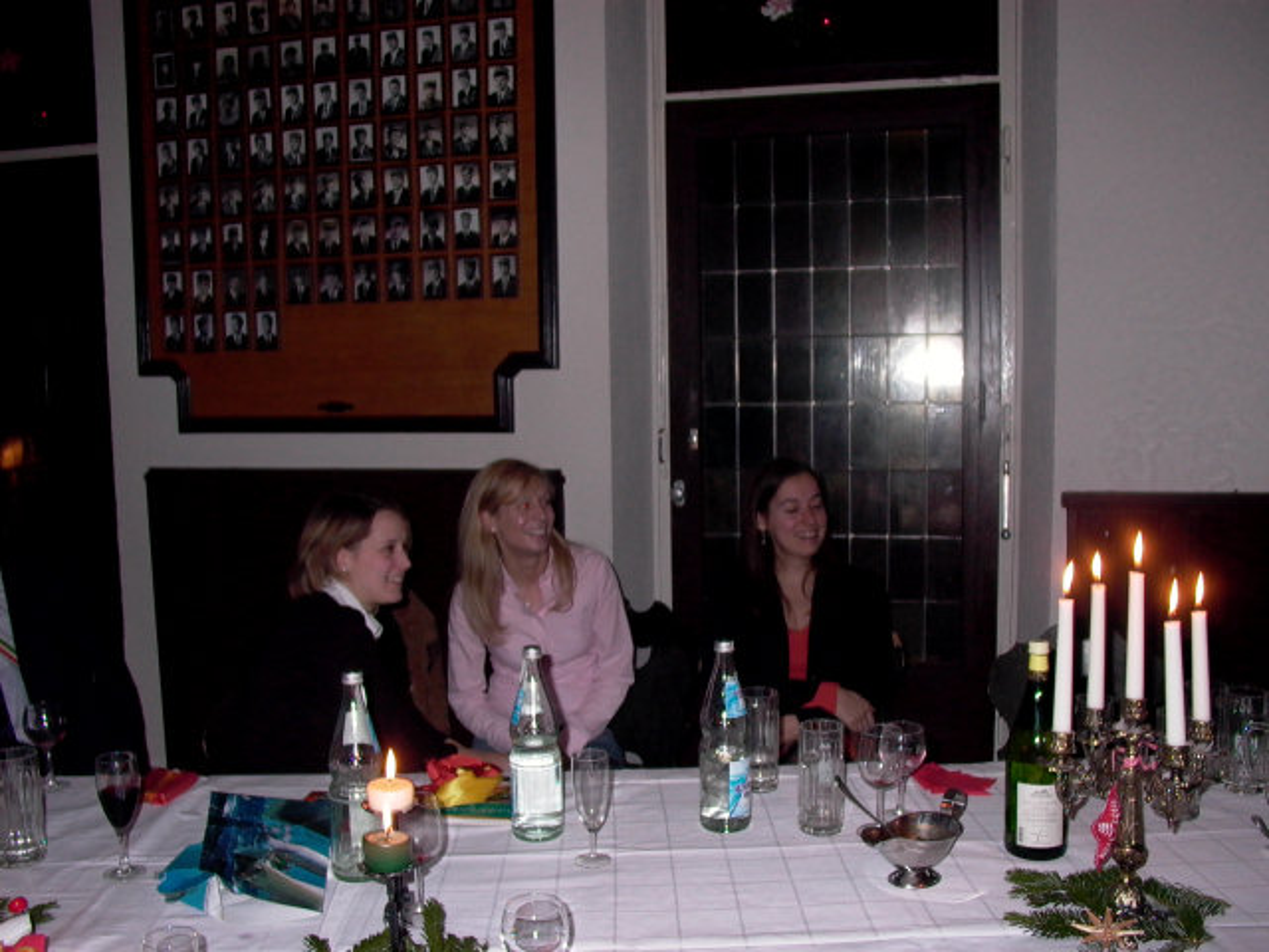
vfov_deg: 42.9
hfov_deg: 55.4
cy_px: 476
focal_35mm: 33
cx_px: 634
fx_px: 1210
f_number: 2.04
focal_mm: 7.13
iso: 100
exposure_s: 1/64.2
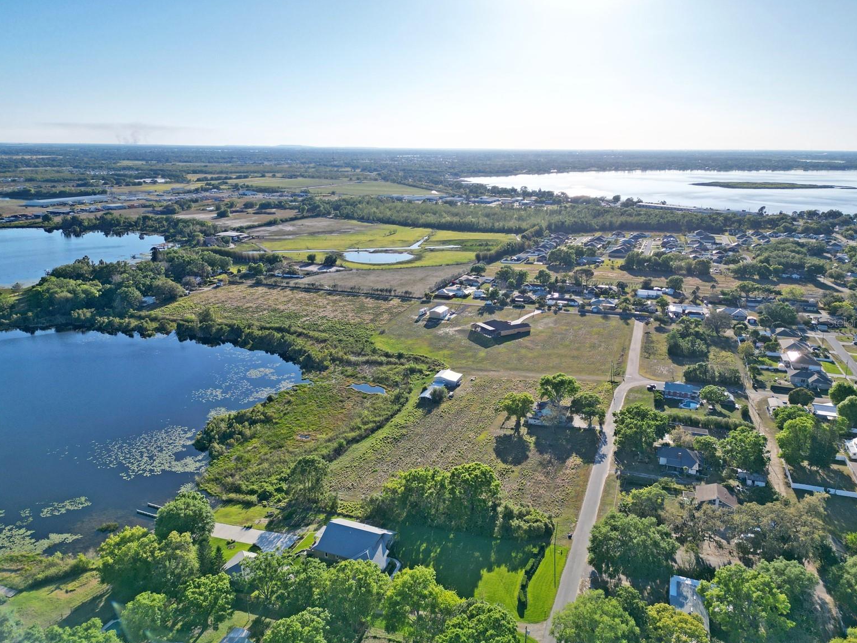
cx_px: 434
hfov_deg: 69.4
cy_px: 322
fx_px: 619
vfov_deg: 54.9
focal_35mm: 25
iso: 110
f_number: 1.7
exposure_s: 1/4000
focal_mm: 6.72
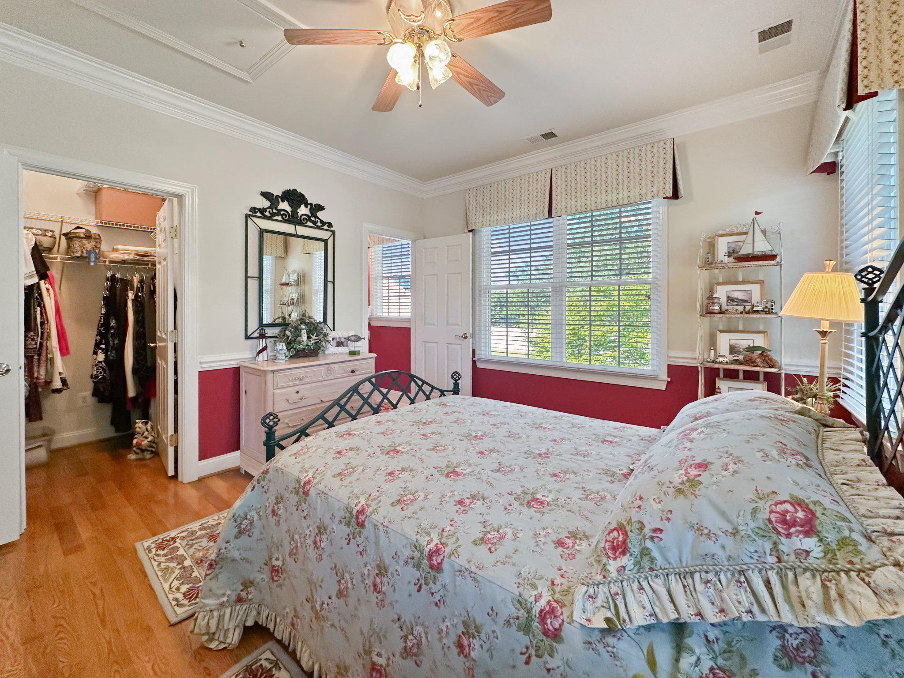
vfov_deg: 85.7
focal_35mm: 14
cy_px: 339
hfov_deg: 102.1
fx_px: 366
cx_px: 452
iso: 200
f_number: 2.2
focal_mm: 2.22
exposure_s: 1/120
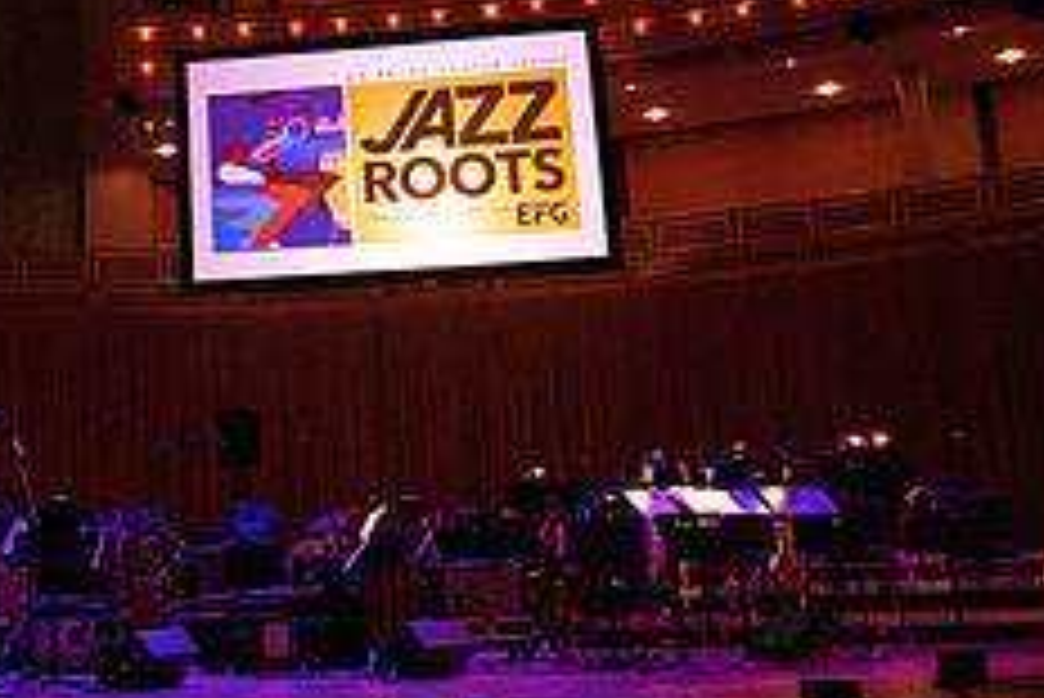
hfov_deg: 31.6
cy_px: -20
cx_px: 86
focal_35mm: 60
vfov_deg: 21.7
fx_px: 1741
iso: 8000
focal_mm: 24
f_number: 7.1
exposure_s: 1/250
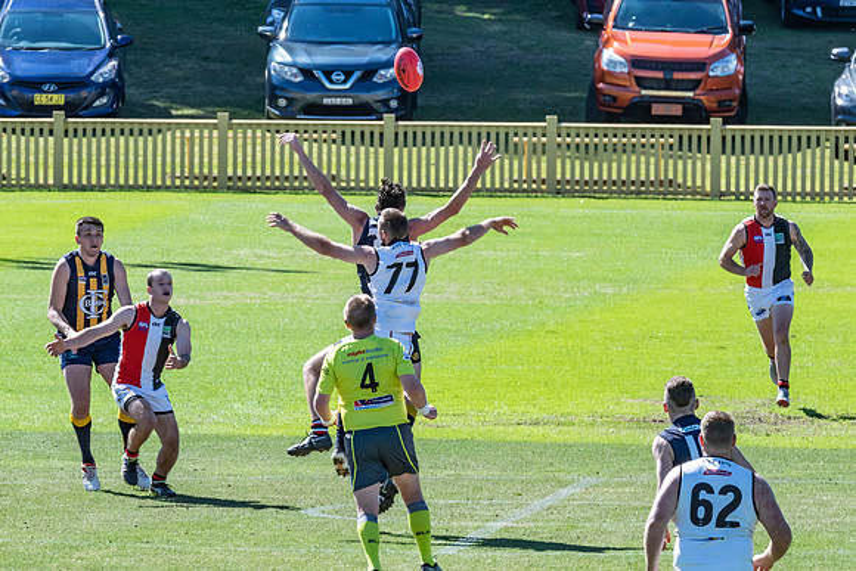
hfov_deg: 3.8
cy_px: 224
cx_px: 395
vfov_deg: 2.5
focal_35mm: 547
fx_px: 13015
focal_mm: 300
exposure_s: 1/640
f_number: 14
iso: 800
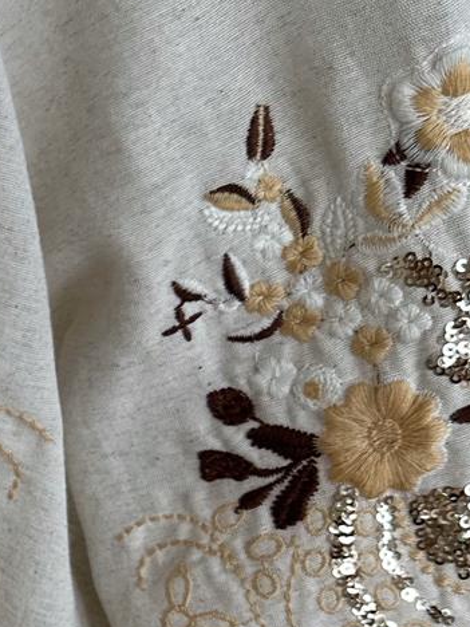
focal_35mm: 82
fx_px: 1484
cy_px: 600
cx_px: -265
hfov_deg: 16.2
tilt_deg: -25.9
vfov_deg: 23.0
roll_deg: +5.4
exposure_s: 1/555
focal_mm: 6.86
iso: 80
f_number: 1.78
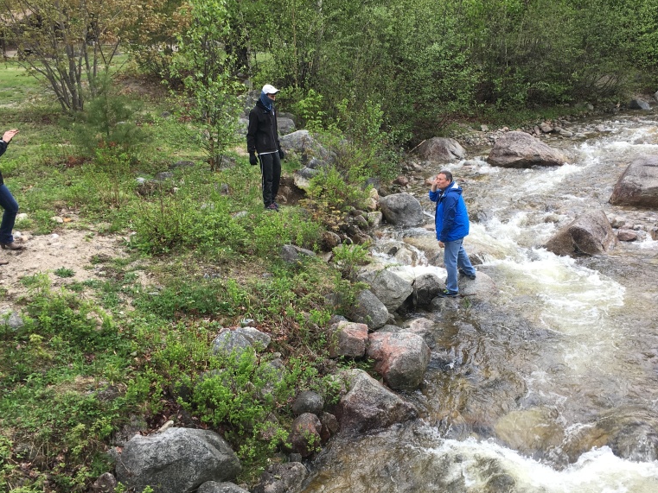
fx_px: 741
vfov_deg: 36.8
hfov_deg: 47.6
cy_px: 242
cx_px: 393
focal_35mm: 39
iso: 25
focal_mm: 4.15
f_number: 2.2
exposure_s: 1/120
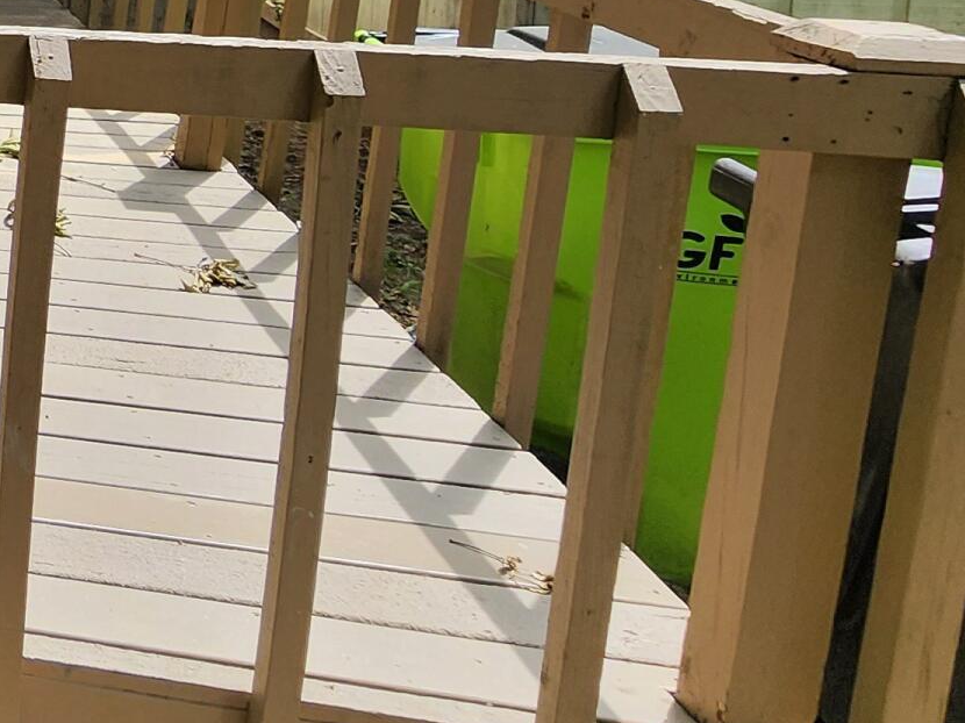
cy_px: -99
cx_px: -621
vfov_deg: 27.8
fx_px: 1310
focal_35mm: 47
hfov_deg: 25.1
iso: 50
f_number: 2.2
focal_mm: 2.2
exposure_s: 1/955
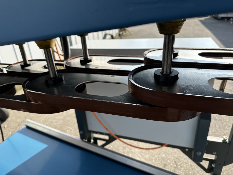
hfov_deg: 71.6
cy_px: 88
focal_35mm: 24
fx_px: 162
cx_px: 116
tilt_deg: -25.3
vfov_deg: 56.8
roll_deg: +3.1
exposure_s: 1/1639
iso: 80
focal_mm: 6.86
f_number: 1.78
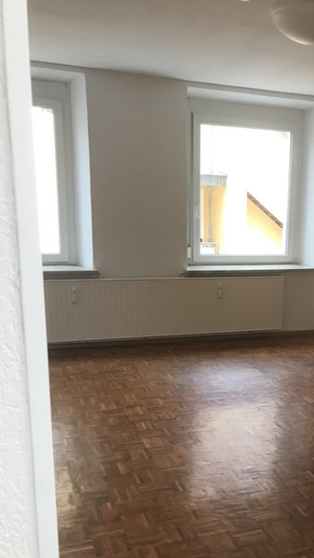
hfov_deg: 28.8
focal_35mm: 40
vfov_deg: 49.7
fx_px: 592
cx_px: 268
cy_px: 364
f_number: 1.8
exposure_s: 1/33
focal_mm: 3.99
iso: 32
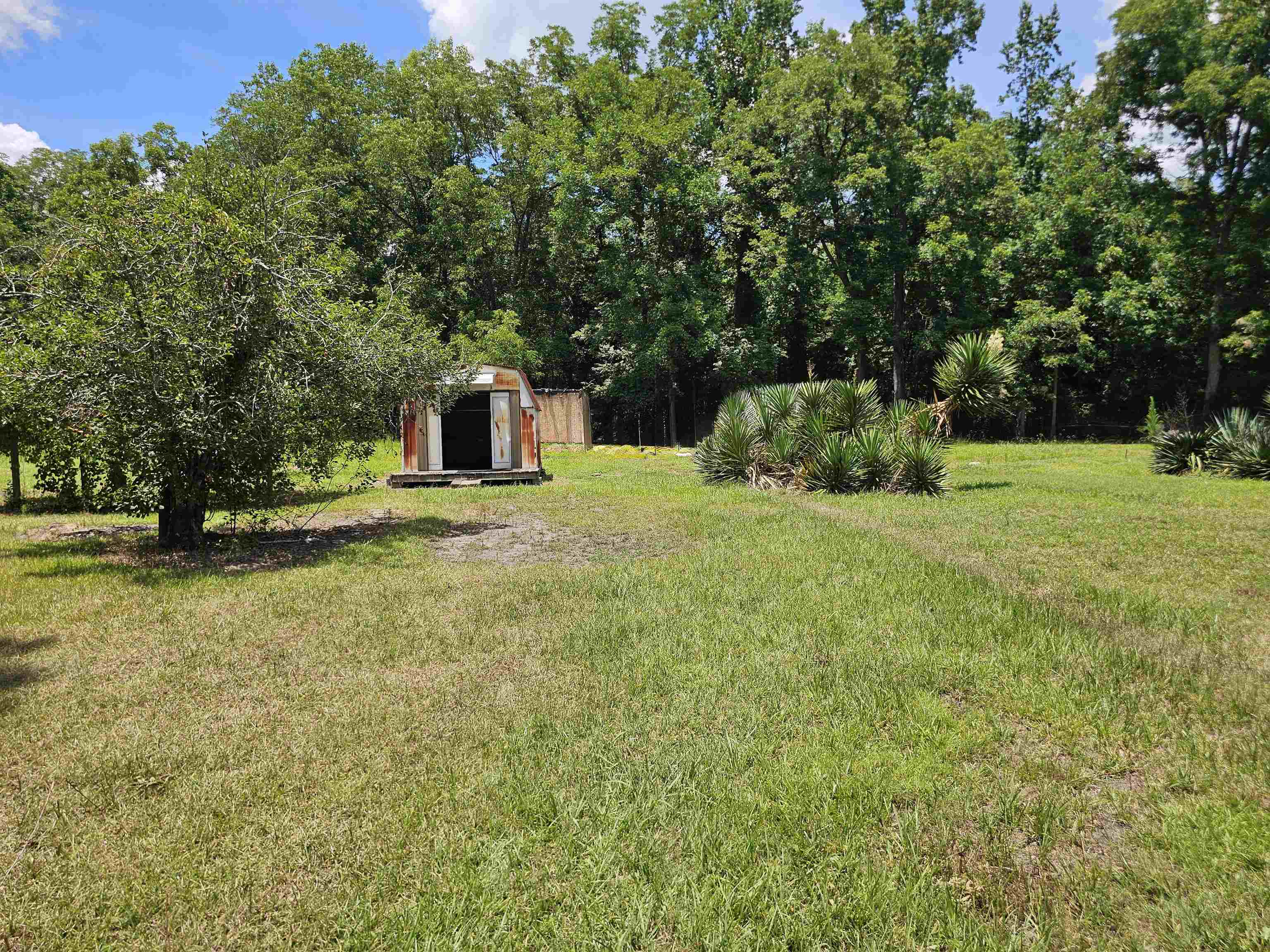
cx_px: 635
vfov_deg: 58.9
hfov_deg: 73.9
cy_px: 476
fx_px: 844
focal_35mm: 23
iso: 10
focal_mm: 6.3
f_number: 1.7
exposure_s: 1/599
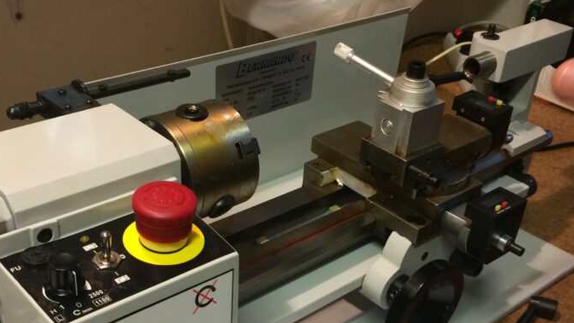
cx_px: 295
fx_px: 731
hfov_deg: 42.9
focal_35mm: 48
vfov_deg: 24.4
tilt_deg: -35.8
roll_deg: -4.5
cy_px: 275
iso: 160
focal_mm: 4.15
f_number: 2.2
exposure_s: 1/33
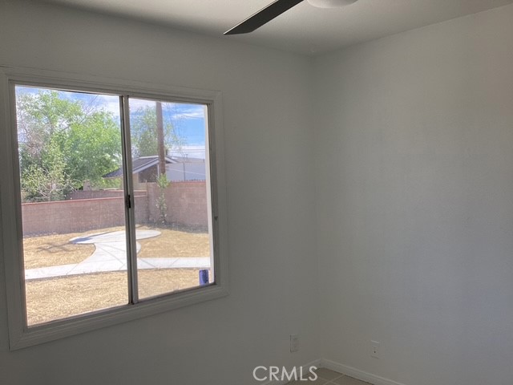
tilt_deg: -1.8
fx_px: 459
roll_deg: +1.9
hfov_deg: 58.4
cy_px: 192
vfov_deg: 45.4
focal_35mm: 31
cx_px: 256
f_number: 2.4
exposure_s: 1/307
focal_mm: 3.3
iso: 25
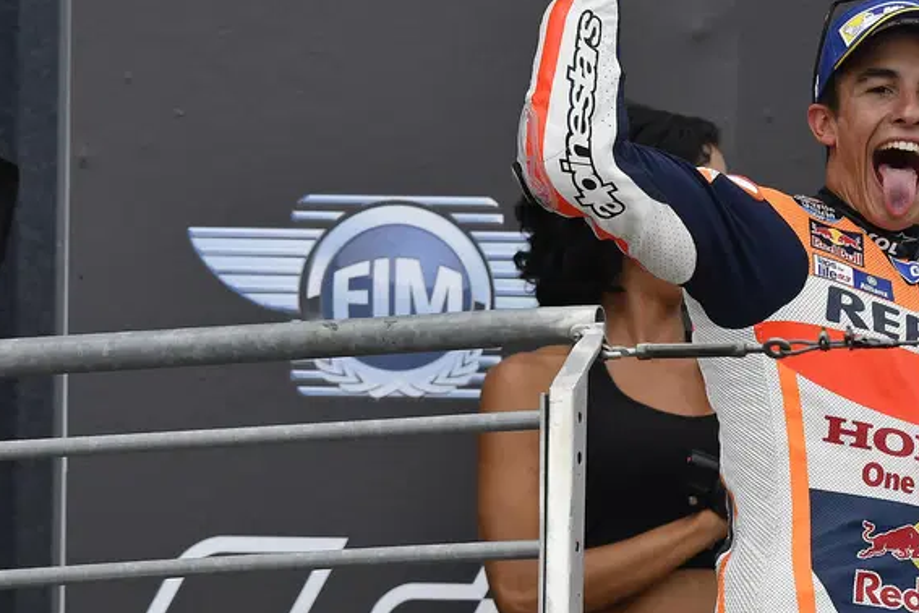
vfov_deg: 1.1
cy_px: 305
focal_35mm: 1269
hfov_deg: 1.6
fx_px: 32392
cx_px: 874
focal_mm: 400
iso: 400
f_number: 5
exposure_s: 1/2000
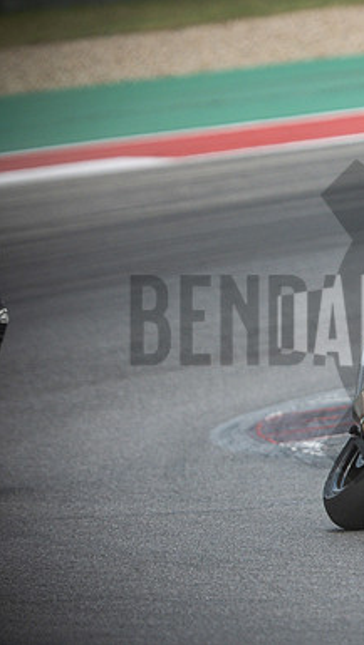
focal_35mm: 663
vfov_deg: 3.3
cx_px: 483
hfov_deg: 1.8
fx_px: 11359
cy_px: 322
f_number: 2.8
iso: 1000
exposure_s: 1/4000
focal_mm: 280
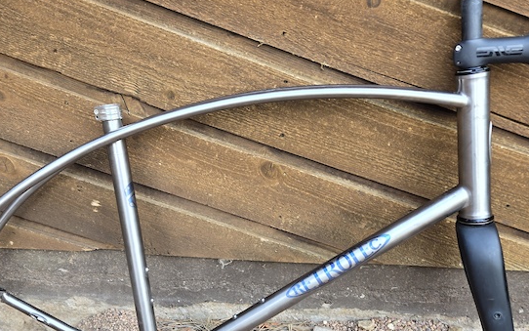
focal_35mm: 36
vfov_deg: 35.0
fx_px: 519
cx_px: 222
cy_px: 220
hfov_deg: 53.7
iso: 64
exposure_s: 1/180
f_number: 1.8
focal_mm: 5.4
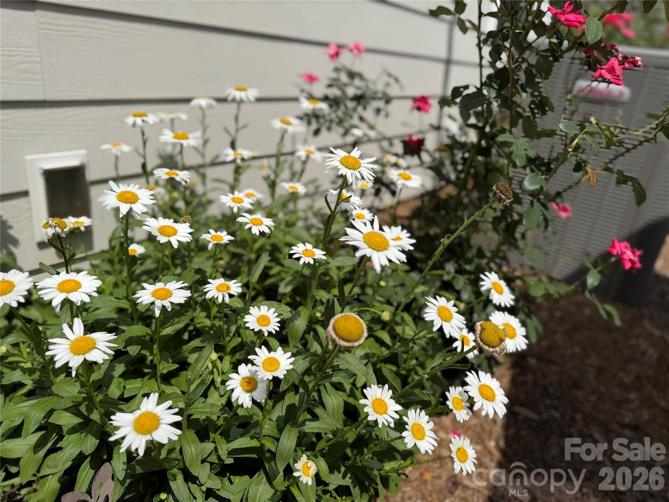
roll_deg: -6.9
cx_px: 334
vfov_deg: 56.8
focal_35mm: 24
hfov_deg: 71.6
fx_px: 464
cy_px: 251
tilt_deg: -22.8
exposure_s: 1/8130
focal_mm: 6.76
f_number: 1.78
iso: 80
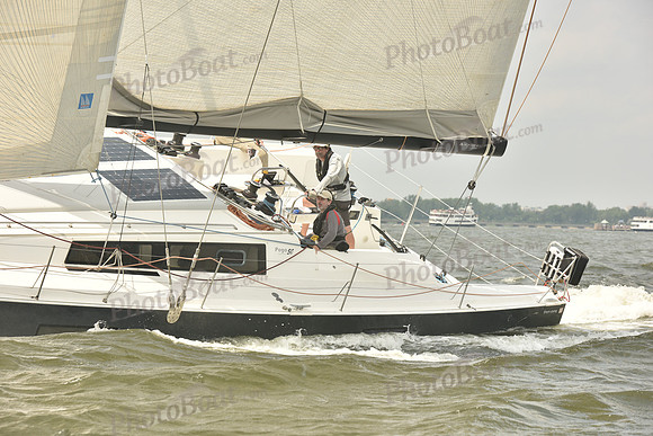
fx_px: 2358
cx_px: 326
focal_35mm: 130
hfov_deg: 15.8
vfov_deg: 10.6
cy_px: 218
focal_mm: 130
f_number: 8
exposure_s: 1/800
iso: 250
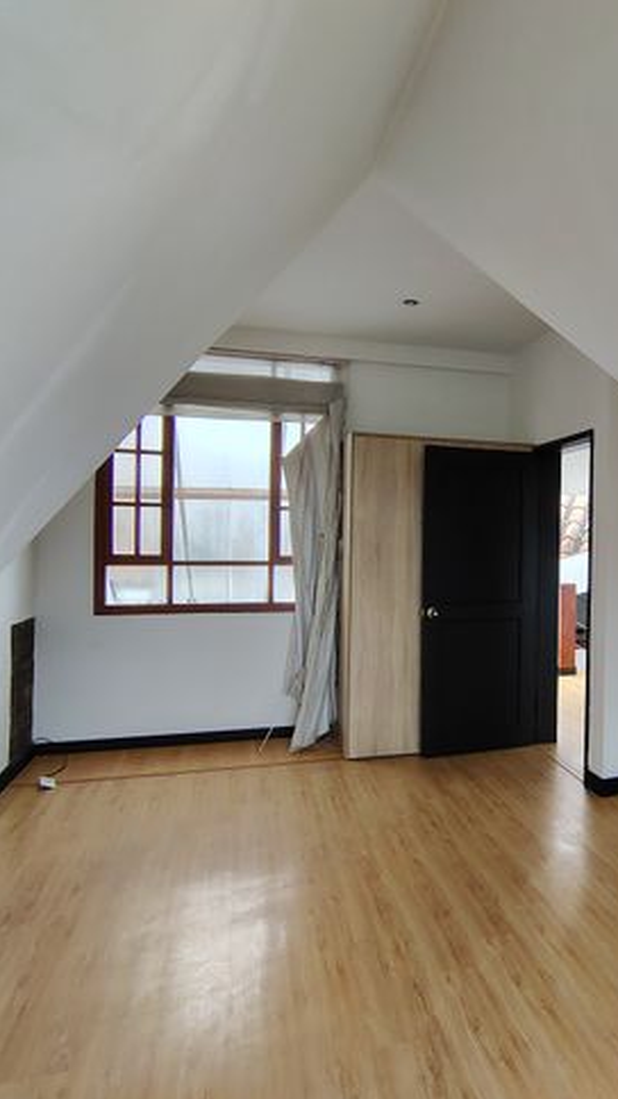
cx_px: 499
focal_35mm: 24
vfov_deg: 76.3
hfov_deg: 45.2
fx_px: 700
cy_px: 547
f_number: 2.2
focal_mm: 2.13
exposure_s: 1/120
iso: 166
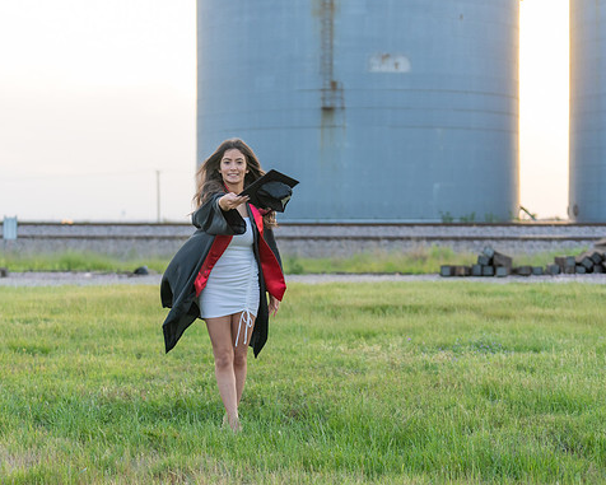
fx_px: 1507
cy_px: 244
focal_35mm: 84
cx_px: 242
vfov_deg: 18.3
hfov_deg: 22.7
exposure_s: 1/1000
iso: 800
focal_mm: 70
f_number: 2.8
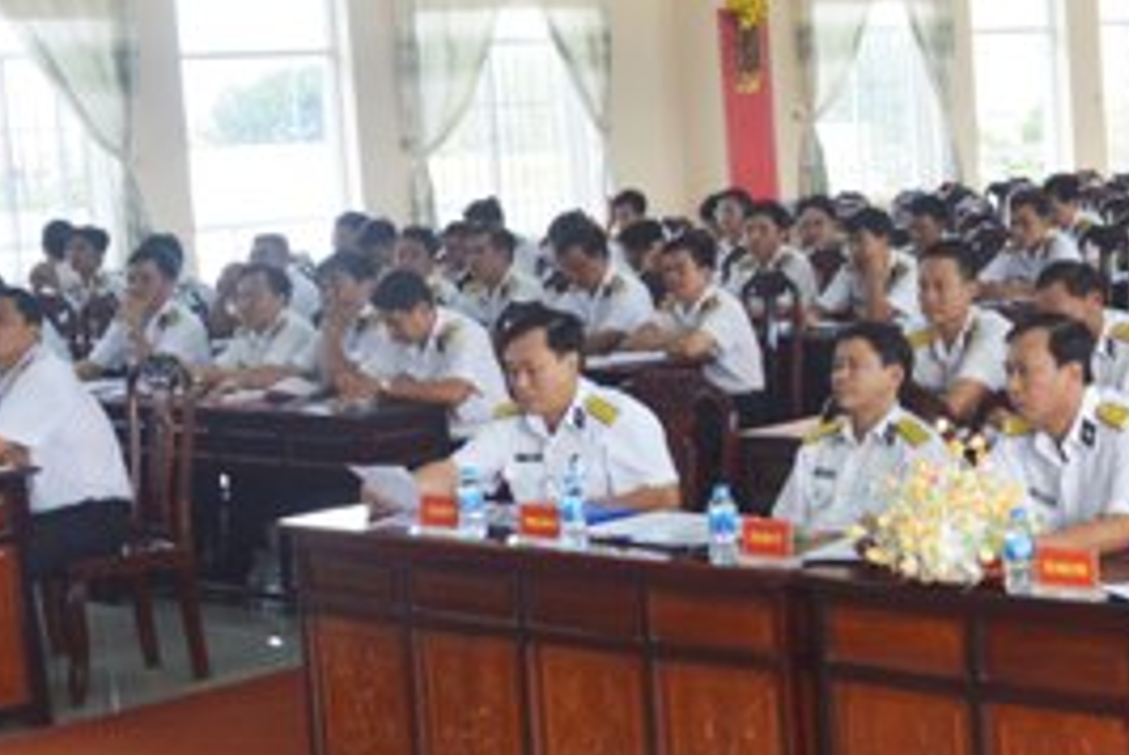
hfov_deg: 23.8
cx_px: 1159
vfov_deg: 16.9
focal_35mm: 81
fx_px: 2543
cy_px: 339
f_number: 4.5
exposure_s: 1/80
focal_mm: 18
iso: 400
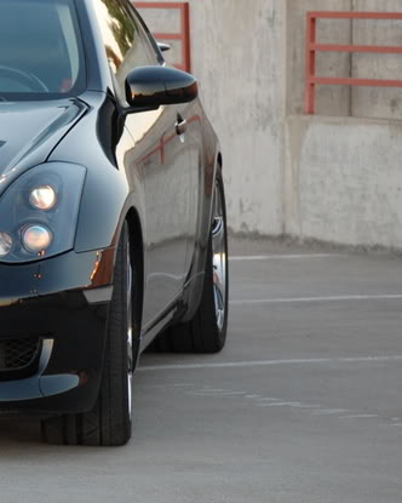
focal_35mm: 295
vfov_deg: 6.5
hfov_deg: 5.2
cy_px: 170
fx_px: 4390
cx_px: -165
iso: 720
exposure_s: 1/125
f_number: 4.5
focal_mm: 85
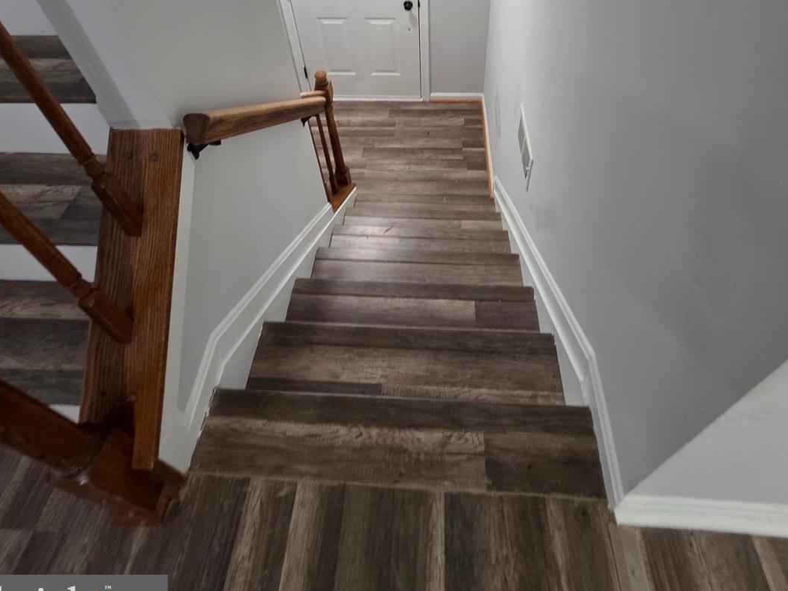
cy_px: 60
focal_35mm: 19
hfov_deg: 84.6
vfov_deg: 58.7
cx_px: 412
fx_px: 432
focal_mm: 2.2
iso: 160
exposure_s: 1/60
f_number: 1.9
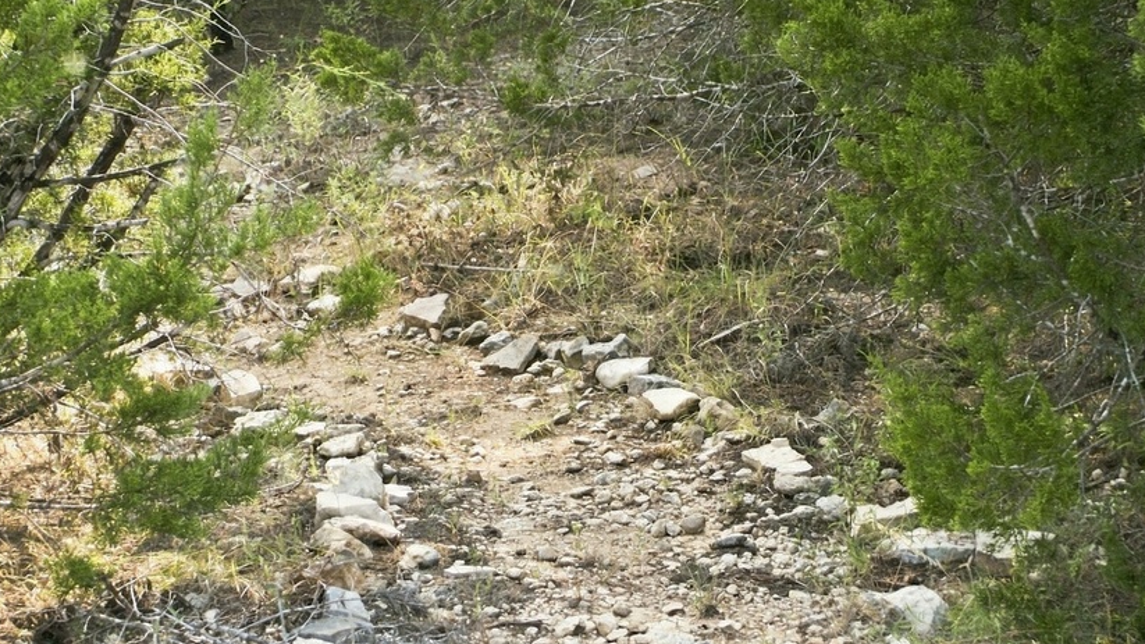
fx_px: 3067
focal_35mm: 101
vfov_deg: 11.9
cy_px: 127
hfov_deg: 21.1
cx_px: 530
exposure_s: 1/800
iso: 800
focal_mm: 49
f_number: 10
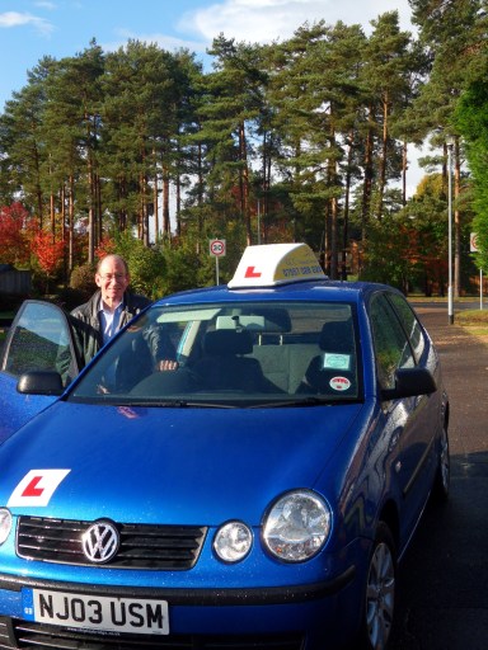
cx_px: 244
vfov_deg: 36.8
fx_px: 977
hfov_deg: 28.0
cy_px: 325
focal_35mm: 52
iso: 80
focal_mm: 9.1
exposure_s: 1/350
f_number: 4.5
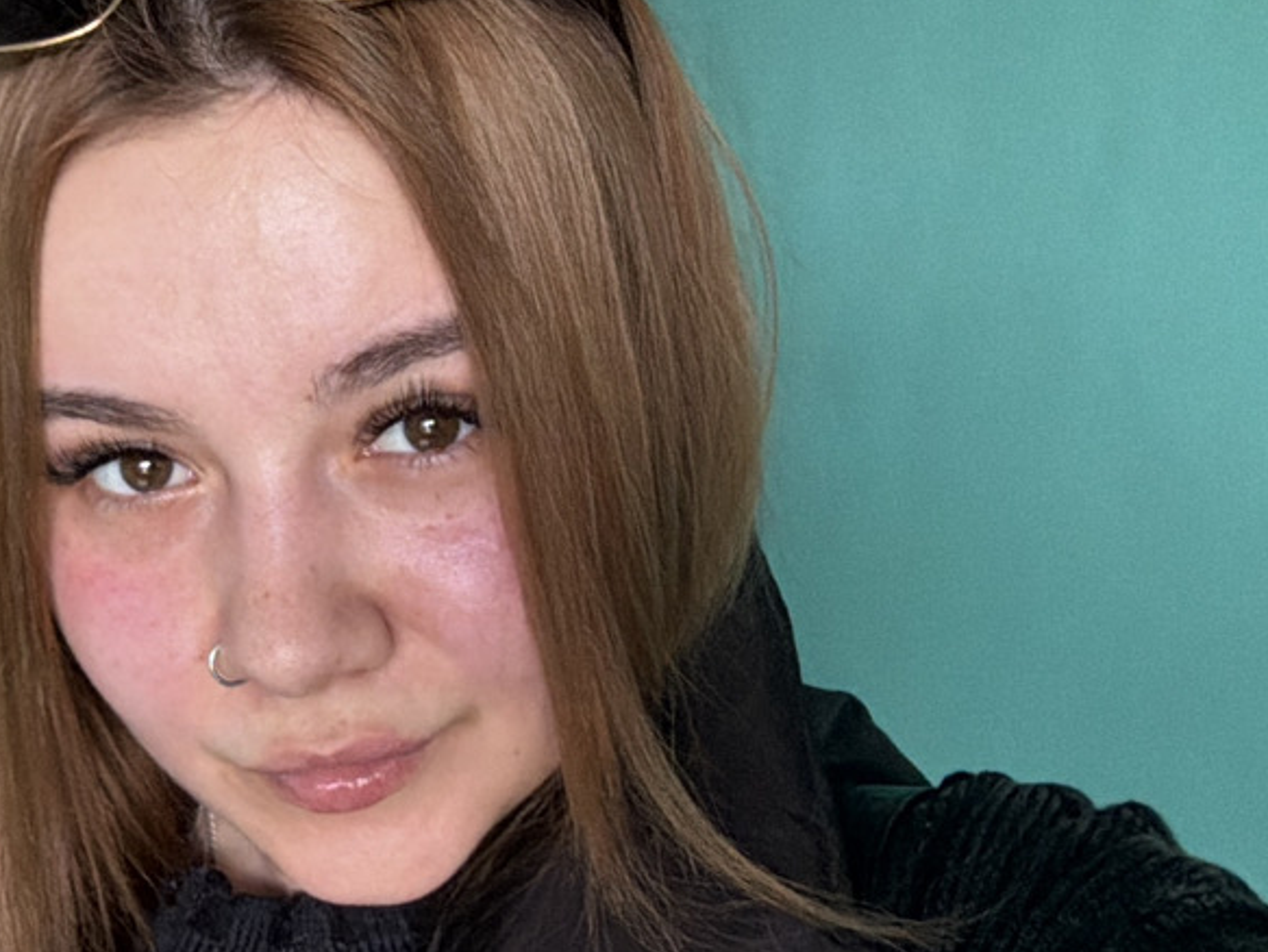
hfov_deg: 37.9
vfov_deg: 30.2
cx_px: 213
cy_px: 574
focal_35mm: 48
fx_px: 1759
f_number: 2.2
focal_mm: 2.22
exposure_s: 1/121
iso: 320
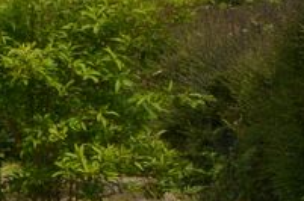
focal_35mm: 153
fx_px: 1289
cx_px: -463
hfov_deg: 11.0
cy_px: 51
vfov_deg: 8.9
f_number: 10
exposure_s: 1/250
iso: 220
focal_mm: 20
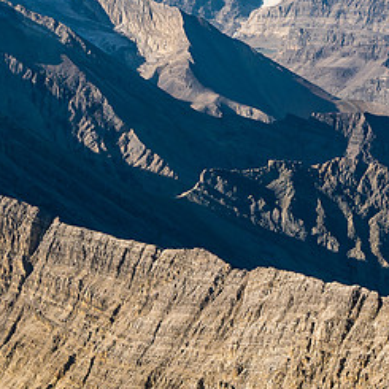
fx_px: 1704
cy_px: 67
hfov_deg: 13.0
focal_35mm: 134
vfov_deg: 13.0
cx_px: 235
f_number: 8
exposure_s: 1/160
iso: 200
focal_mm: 32
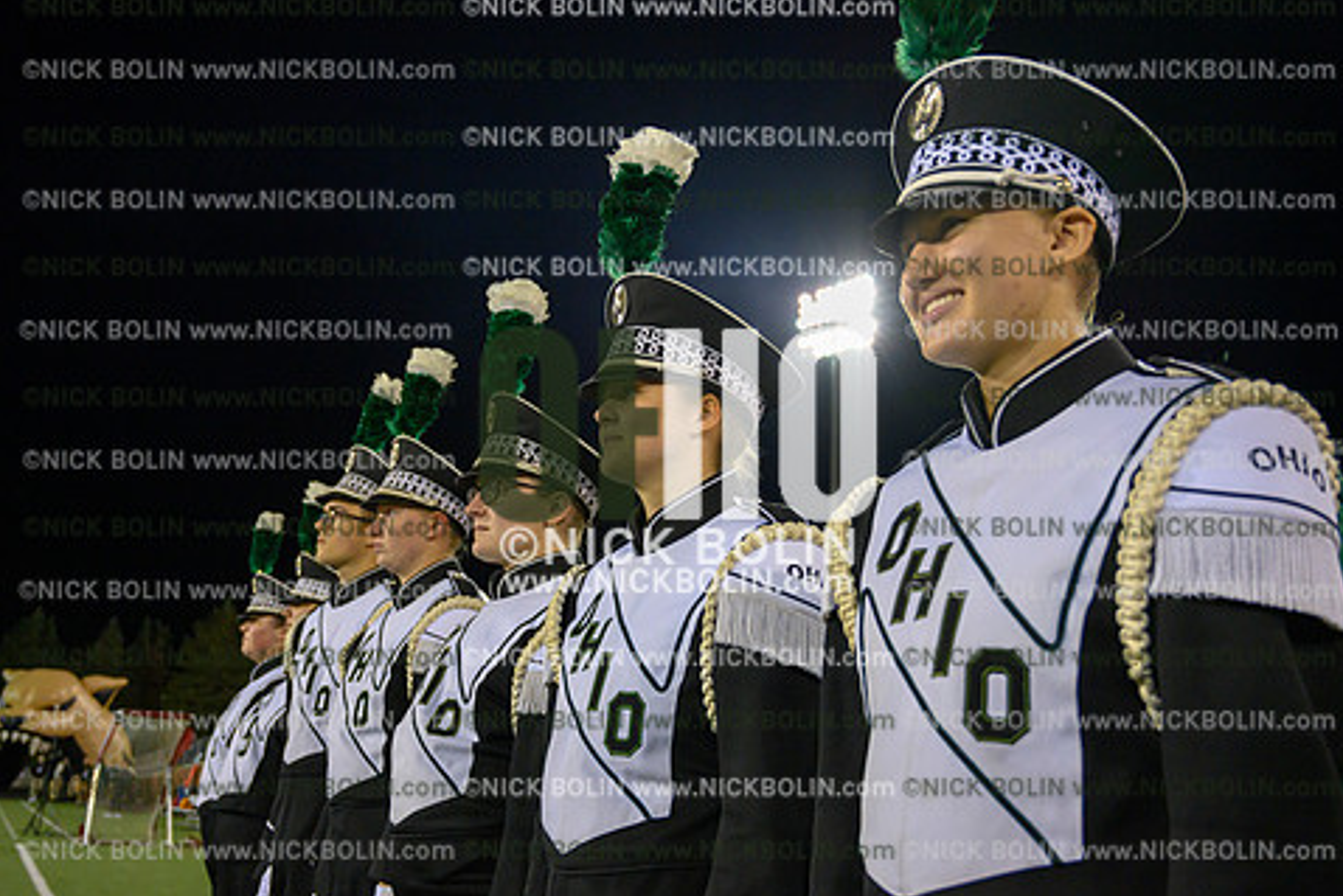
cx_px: 677
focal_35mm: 34
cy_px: 462
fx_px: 1269
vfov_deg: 38.9
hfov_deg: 55.8
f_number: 4
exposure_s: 1/800
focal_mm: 28
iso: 5000
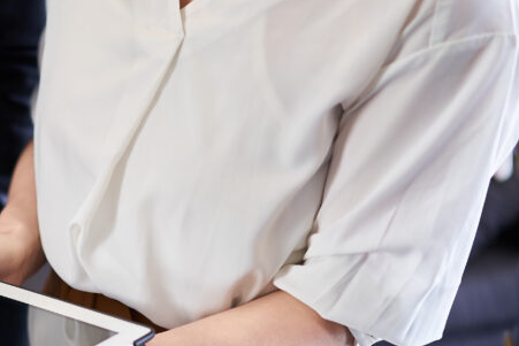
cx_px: -55
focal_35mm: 125
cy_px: 307
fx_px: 1803
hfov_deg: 15.9
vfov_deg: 10.9
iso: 160
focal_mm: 55
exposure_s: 1/60
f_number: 1.8
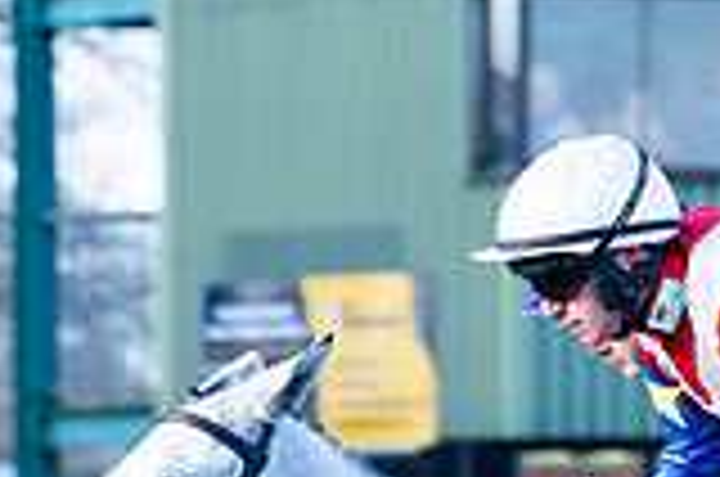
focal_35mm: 475
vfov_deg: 2.9
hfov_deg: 4.3
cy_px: 791
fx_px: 9481
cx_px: 909
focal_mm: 110
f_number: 3.5
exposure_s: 1/1000
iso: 320
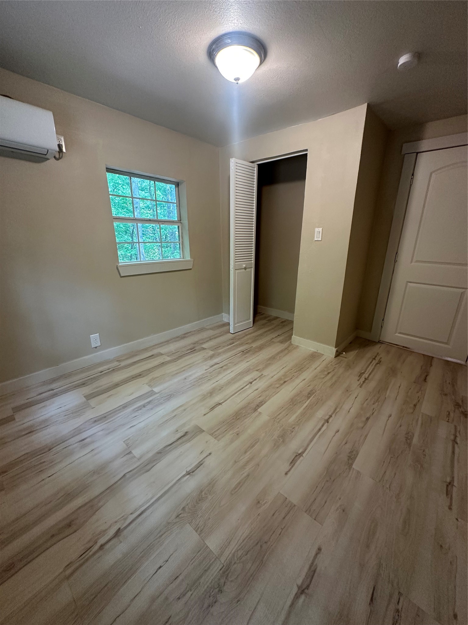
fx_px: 252
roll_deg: -2.2
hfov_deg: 85.7
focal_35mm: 14
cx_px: 234
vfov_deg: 102.1
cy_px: 312
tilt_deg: -18.8
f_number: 2.2
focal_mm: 2.22
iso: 250
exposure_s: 1/120
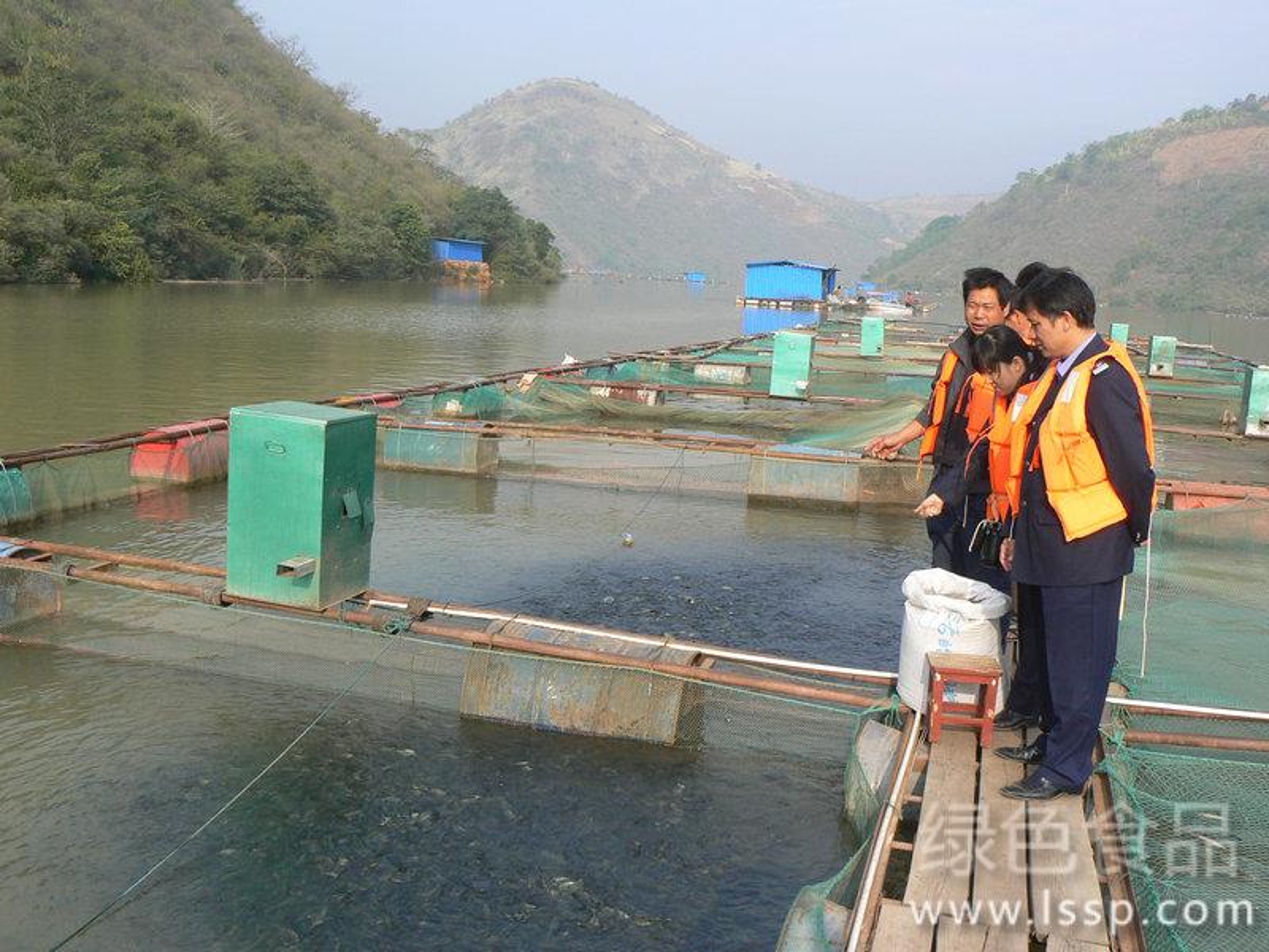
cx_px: 634
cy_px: 476
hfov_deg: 51.4
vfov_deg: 39.7
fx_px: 1320
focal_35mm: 36
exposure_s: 1/320
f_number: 5.6
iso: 80
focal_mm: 6
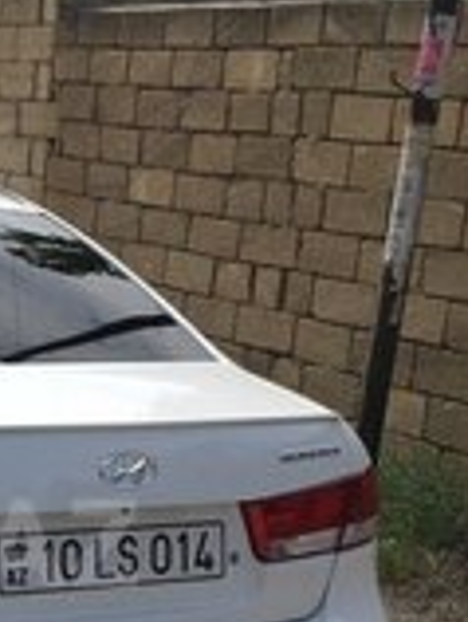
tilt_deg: -14.3
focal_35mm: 91
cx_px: -165
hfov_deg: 15.4
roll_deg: -2.6
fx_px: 1636
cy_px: 543
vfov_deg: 21.1
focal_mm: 4.15
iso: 32
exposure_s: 1/2933
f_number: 2.2
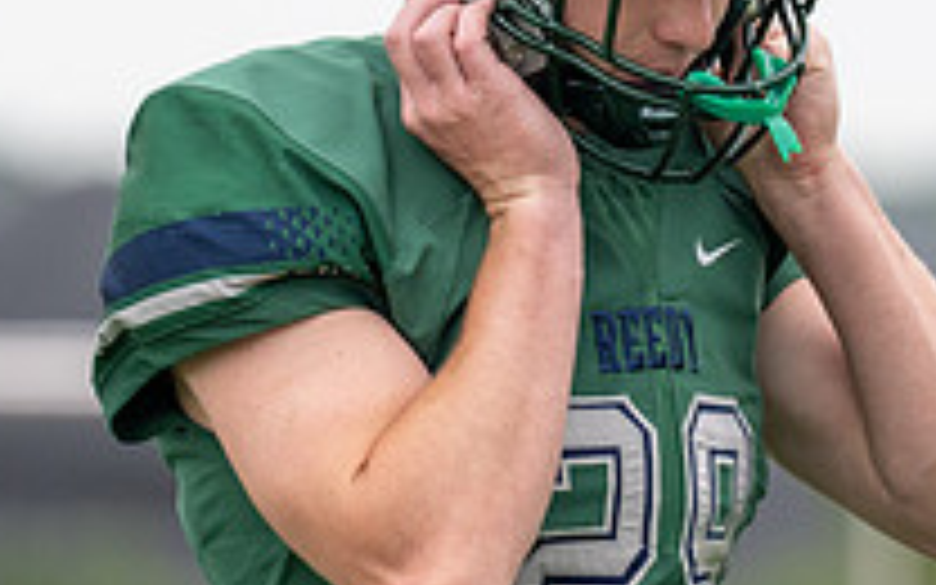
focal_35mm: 687
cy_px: 277
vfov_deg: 1.9
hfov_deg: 3.1
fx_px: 17525
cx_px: 669
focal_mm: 180
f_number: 2.8
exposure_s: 1/1250
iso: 250
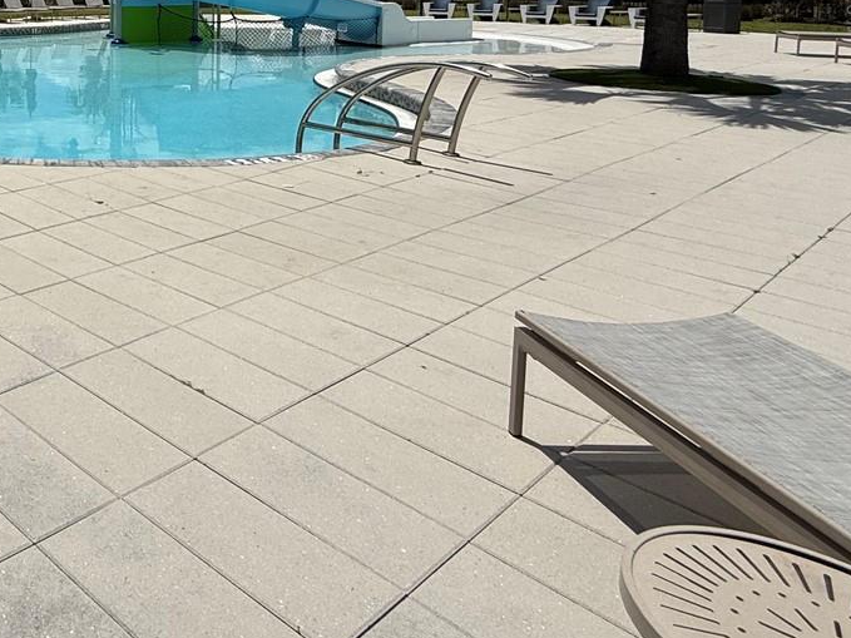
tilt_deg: -0.8
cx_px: -39
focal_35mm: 33
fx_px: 811
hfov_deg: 44.9
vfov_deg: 38.6
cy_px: 14
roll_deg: -0.3
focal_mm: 2.22
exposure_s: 1/5618
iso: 50
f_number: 2.2
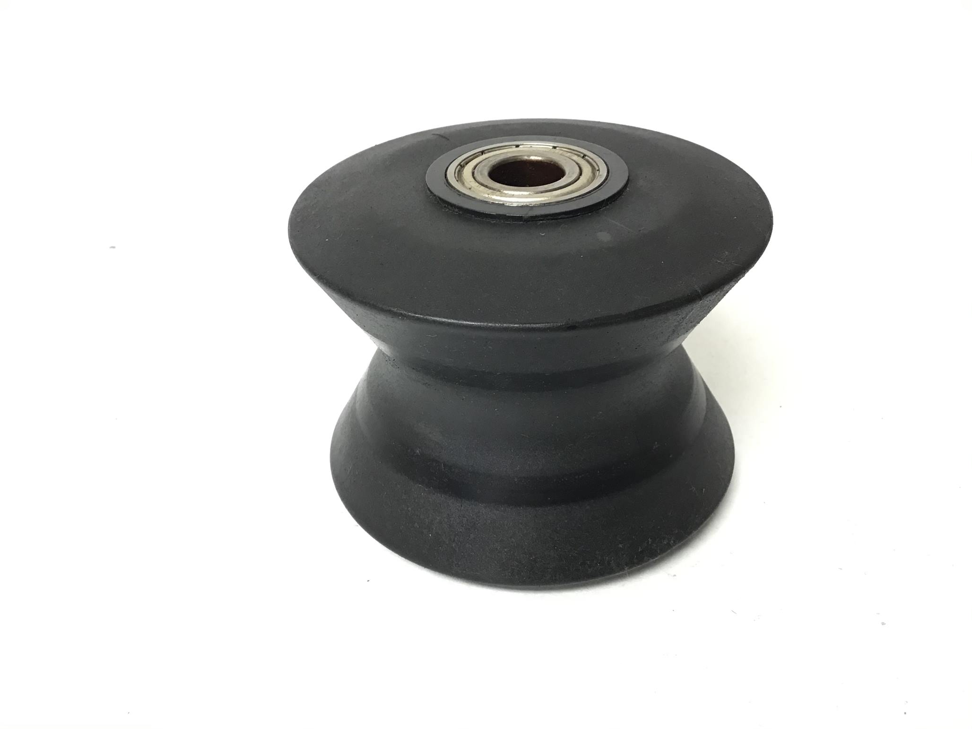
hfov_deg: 58.4
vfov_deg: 45.4
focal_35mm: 31
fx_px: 870
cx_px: 486
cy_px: 364
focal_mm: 3.3
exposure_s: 1/33
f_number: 2.4
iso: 100
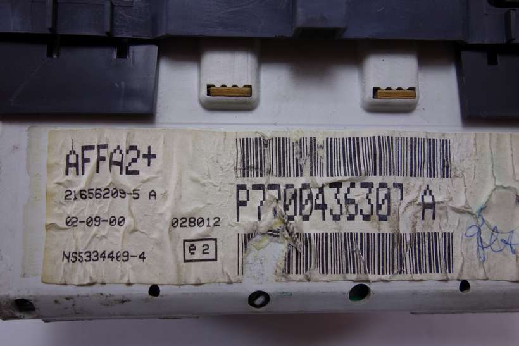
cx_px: 260
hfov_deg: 65.5
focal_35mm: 28
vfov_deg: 46.4
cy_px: 173
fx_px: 404
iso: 125
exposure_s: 1/100
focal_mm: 10.4
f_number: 3.2
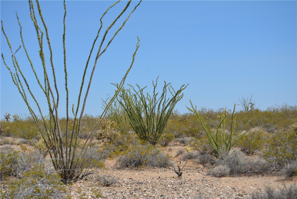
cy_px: 100
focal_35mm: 82
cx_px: 148
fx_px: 681
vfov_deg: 16.6
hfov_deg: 24.6
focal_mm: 55
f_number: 7.1
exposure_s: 1/1600
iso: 400
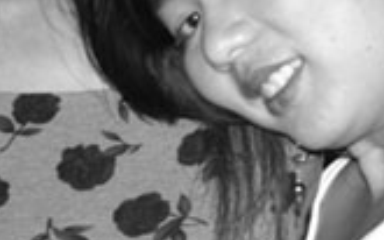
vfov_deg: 9.6
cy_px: -117
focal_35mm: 133
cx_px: 275
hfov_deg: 15.7
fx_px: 1391
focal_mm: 7.56
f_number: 3.3
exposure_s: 1/60
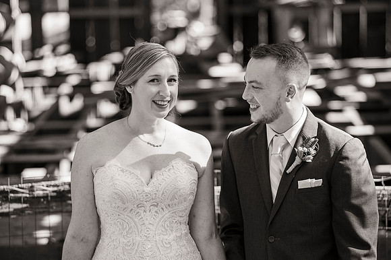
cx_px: 196
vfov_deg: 9.5
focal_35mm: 145
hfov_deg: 14.2
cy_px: 130
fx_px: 1574
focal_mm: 145
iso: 160
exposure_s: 1/250
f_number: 3.2
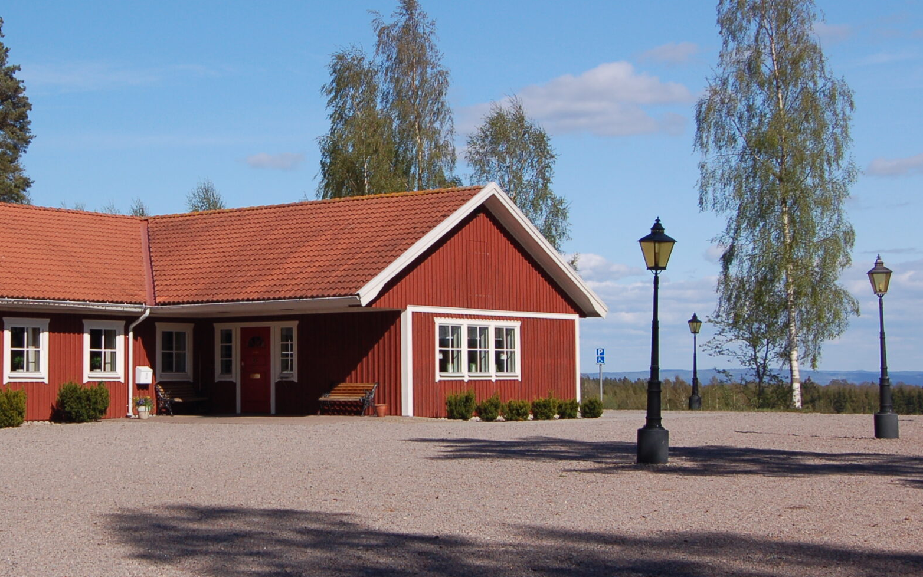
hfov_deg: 31.1
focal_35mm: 65
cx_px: 253
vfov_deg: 20.0
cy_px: 243
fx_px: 1635
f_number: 8
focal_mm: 26
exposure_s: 1/250
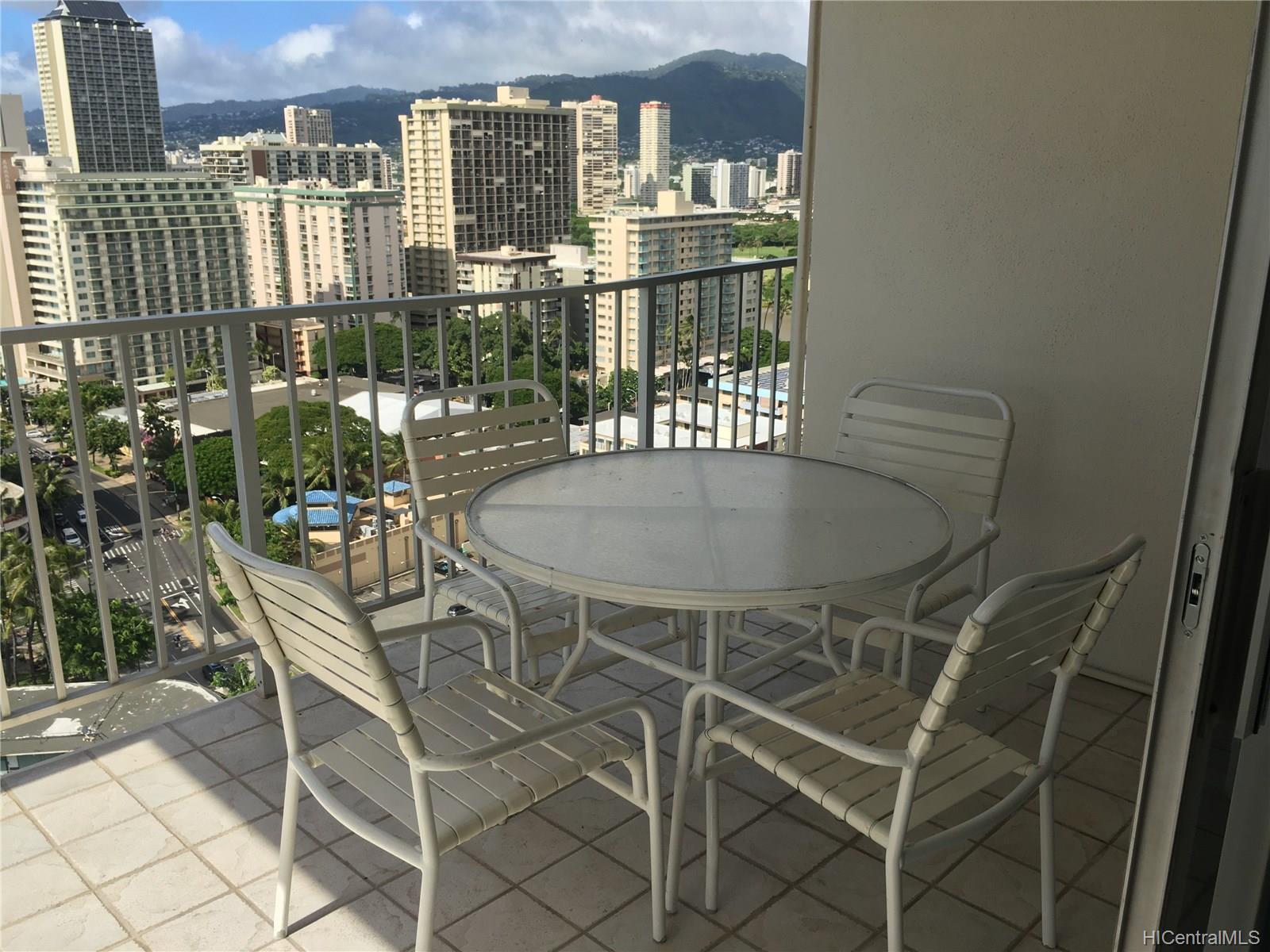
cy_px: 476
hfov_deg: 61.7
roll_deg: -0.7
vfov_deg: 48.2
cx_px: 635
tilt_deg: -14.4
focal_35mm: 29
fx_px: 1064
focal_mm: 4.15
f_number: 2.2
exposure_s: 1/1099
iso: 25
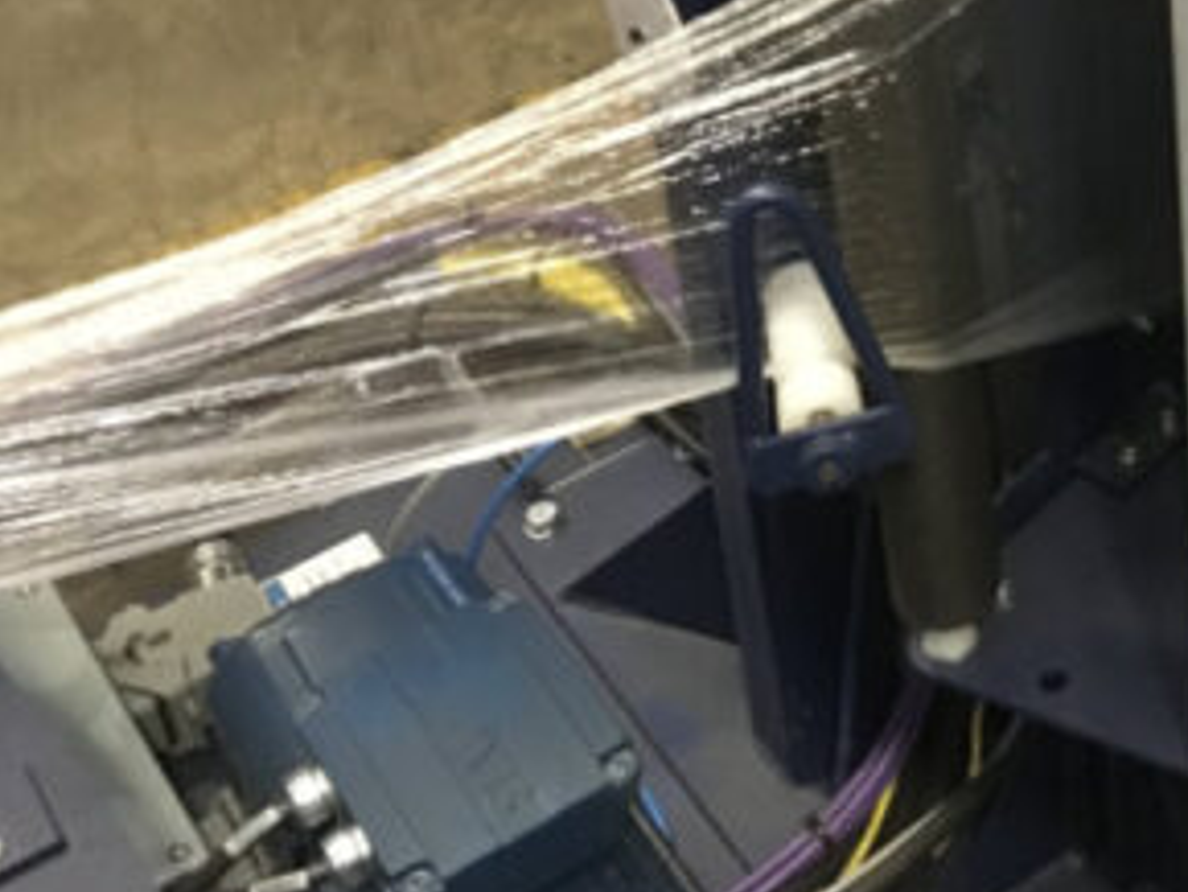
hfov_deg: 22.8
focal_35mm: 77
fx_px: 2644
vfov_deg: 18.0
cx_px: 1509
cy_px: -243
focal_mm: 4.2
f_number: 2.2
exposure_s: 1/25
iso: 200
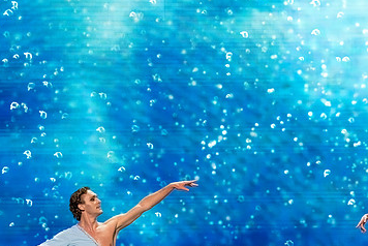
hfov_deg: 4.1
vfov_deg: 2.8
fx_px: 5105
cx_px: 287
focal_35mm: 499
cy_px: 168
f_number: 5.6
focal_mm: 274
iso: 6400
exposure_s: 1/400
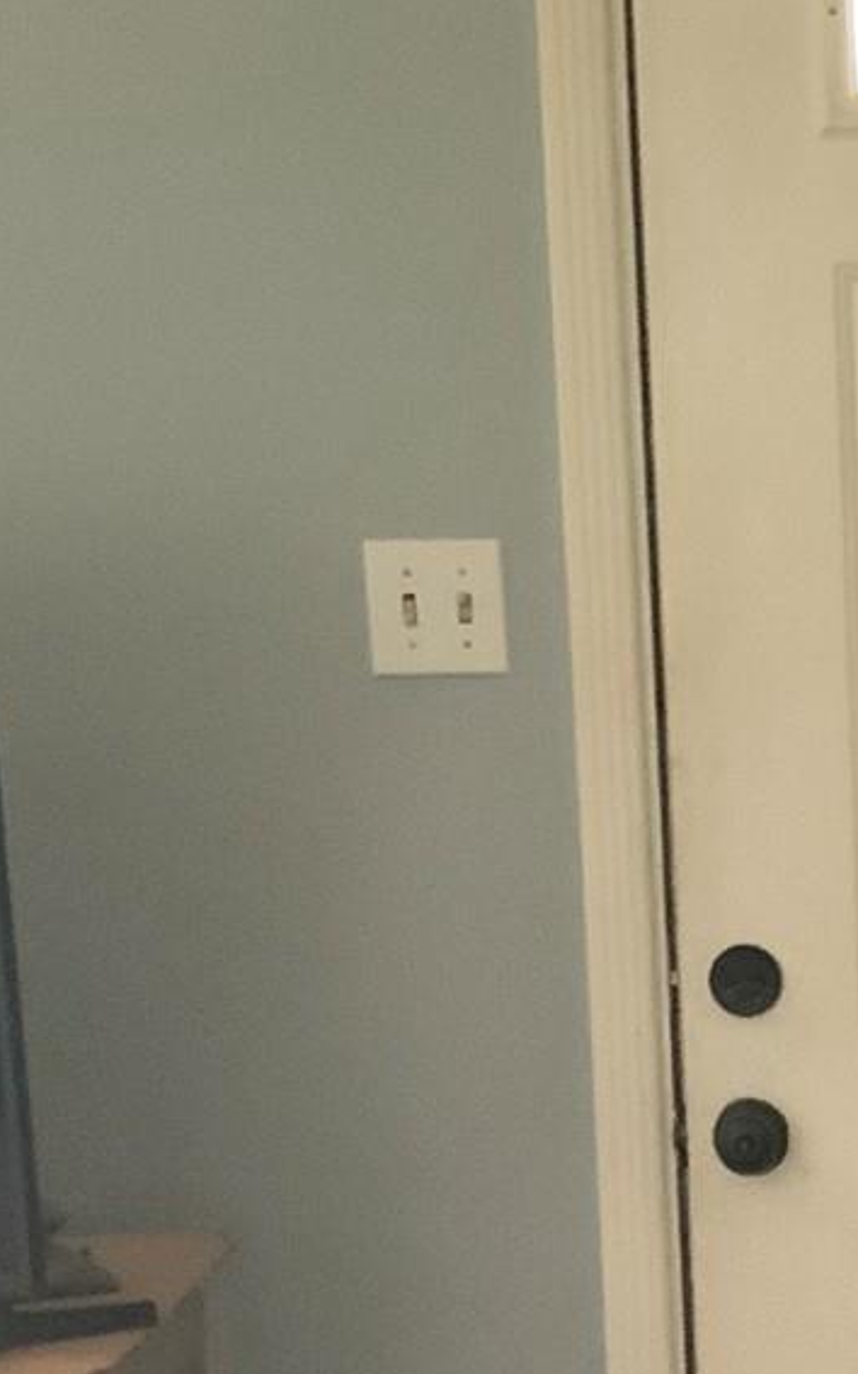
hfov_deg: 11.2
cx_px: 1348
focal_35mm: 111
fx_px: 4156
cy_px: 1505
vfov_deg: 18.1
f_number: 1.8
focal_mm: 3
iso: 320
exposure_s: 1/40
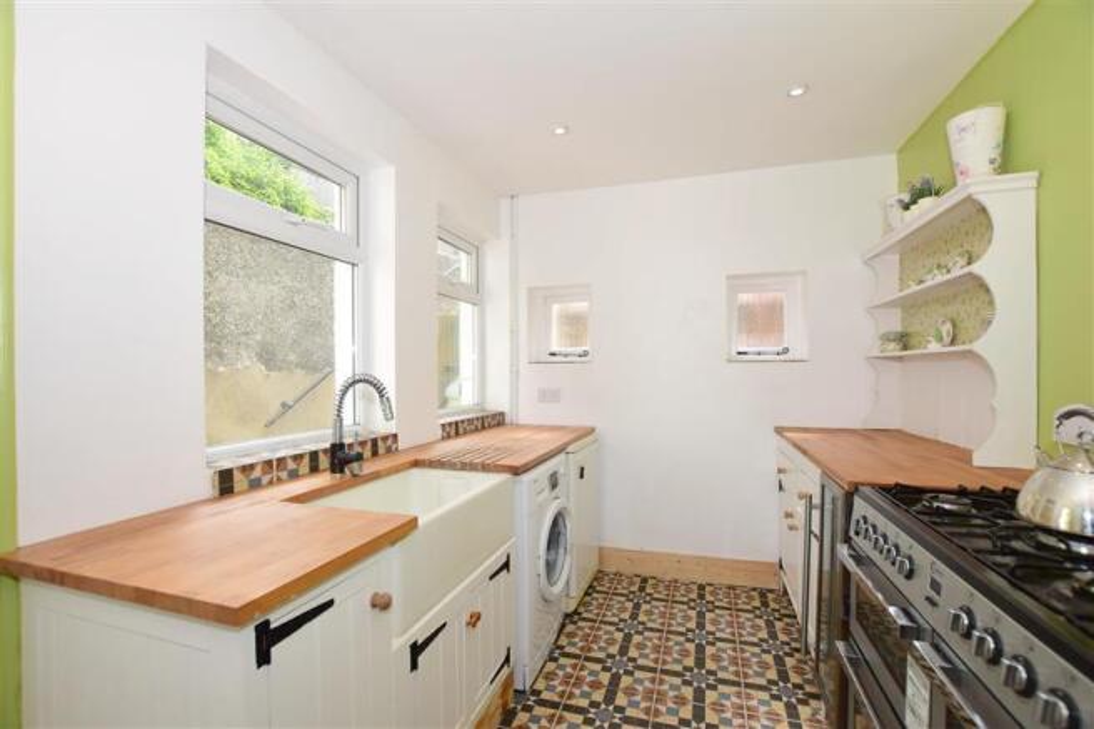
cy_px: 364
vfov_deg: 77.3
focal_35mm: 15
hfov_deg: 100.4
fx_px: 456
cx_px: 547
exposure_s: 1/160
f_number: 6.3
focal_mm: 10
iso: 200
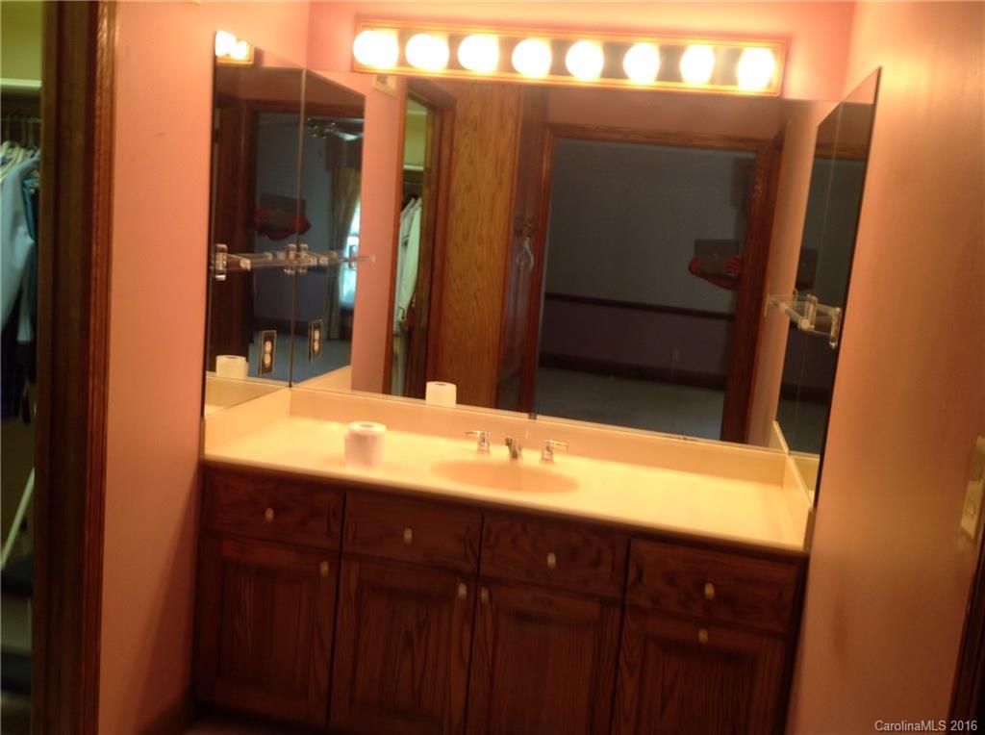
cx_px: 492
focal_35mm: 35
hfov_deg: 52.7
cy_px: 368
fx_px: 994
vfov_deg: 40.6
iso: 50
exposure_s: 1/17
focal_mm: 4.28
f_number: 2.4
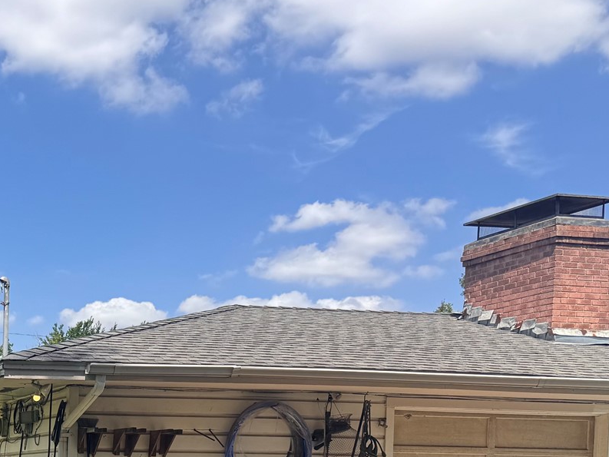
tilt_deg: -2.6
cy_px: 545
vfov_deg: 21.9
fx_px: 1091
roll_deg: +0.2
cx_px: -112
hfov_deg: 27.6
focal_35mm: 62
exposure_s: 1/3247
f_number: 1.78
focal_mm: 6.76
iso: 80
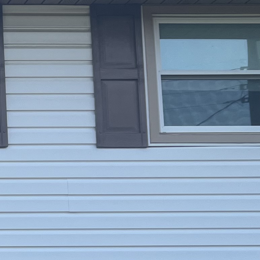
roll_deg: -0.3
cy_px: 232
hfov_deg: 12.9
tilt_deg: +7.6
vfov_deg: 14.4
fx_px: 1020
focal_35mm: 120
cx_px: -242
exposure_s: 1/2268
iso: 50
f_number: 1.6
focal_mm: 5.1
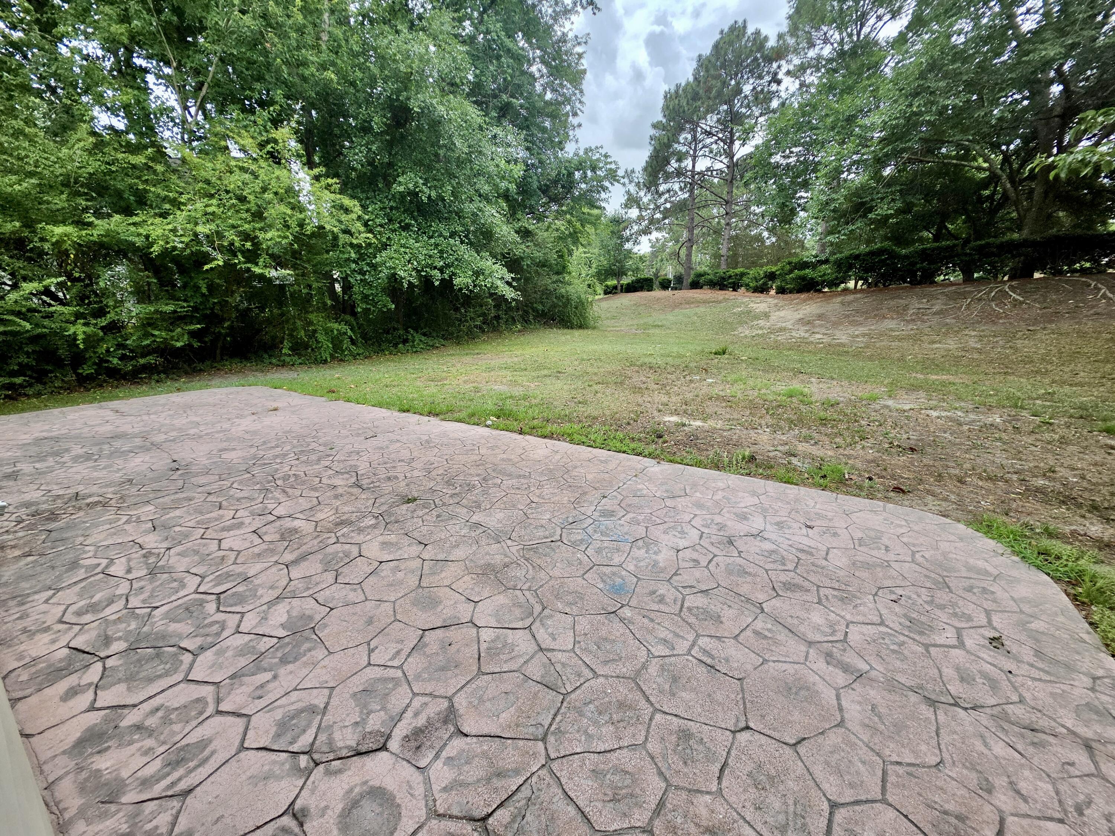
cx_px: 558
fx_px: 419
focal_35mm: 13
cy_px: 418
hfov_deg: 106.2
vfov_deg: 89.9
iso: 40
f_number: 1.9
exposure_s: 1/1132
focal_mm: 2.2
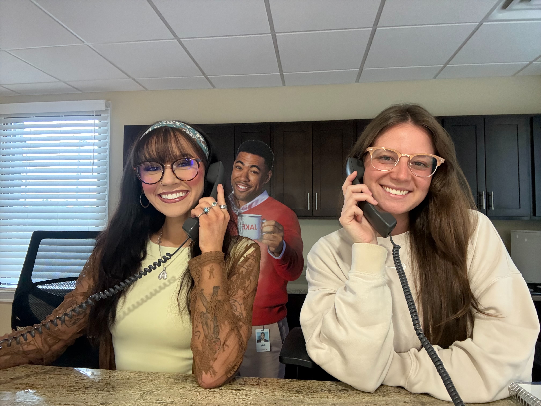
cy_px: 203
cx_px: 270
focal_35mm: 23
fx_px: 359
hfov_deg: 73.9
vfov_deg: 58.9
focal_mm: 2.69
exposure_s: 1/30
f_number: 1.9
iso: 400
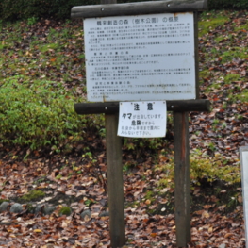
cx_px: 273
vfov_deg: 18.1
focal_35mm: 95
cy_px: 198
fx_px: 770
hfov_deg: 17.7
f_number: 5.6
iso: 320
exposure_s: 1/250
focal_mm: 28
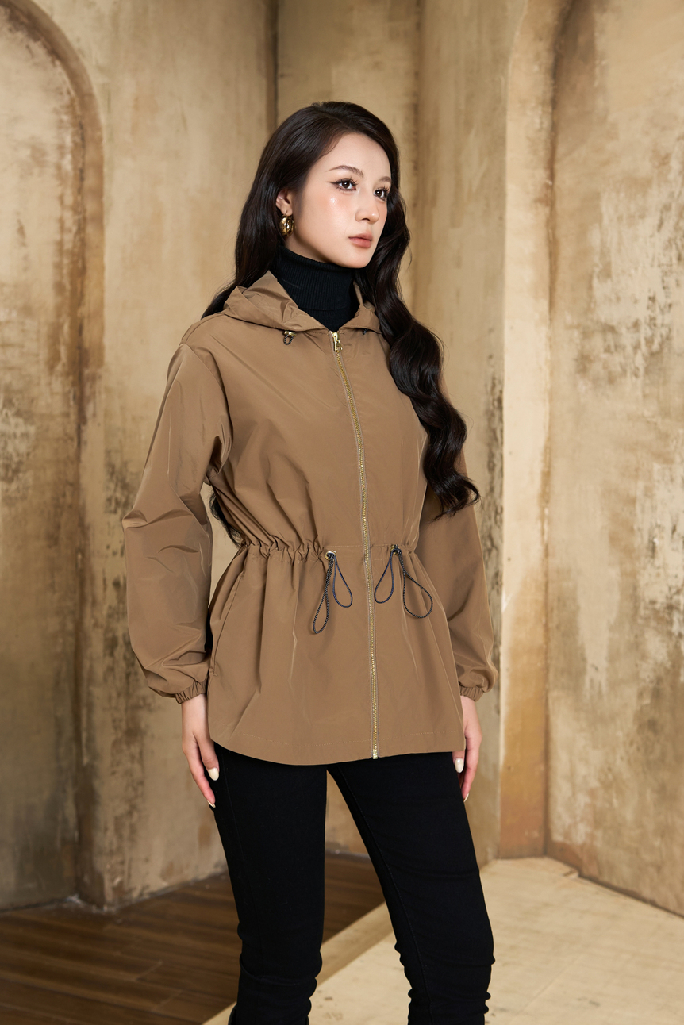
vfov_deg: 43.6
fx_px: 1282
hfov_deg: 29.9
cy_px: 512
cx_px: 342
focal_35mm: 45
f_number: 4
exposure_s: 1/160
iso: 200
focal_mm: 30
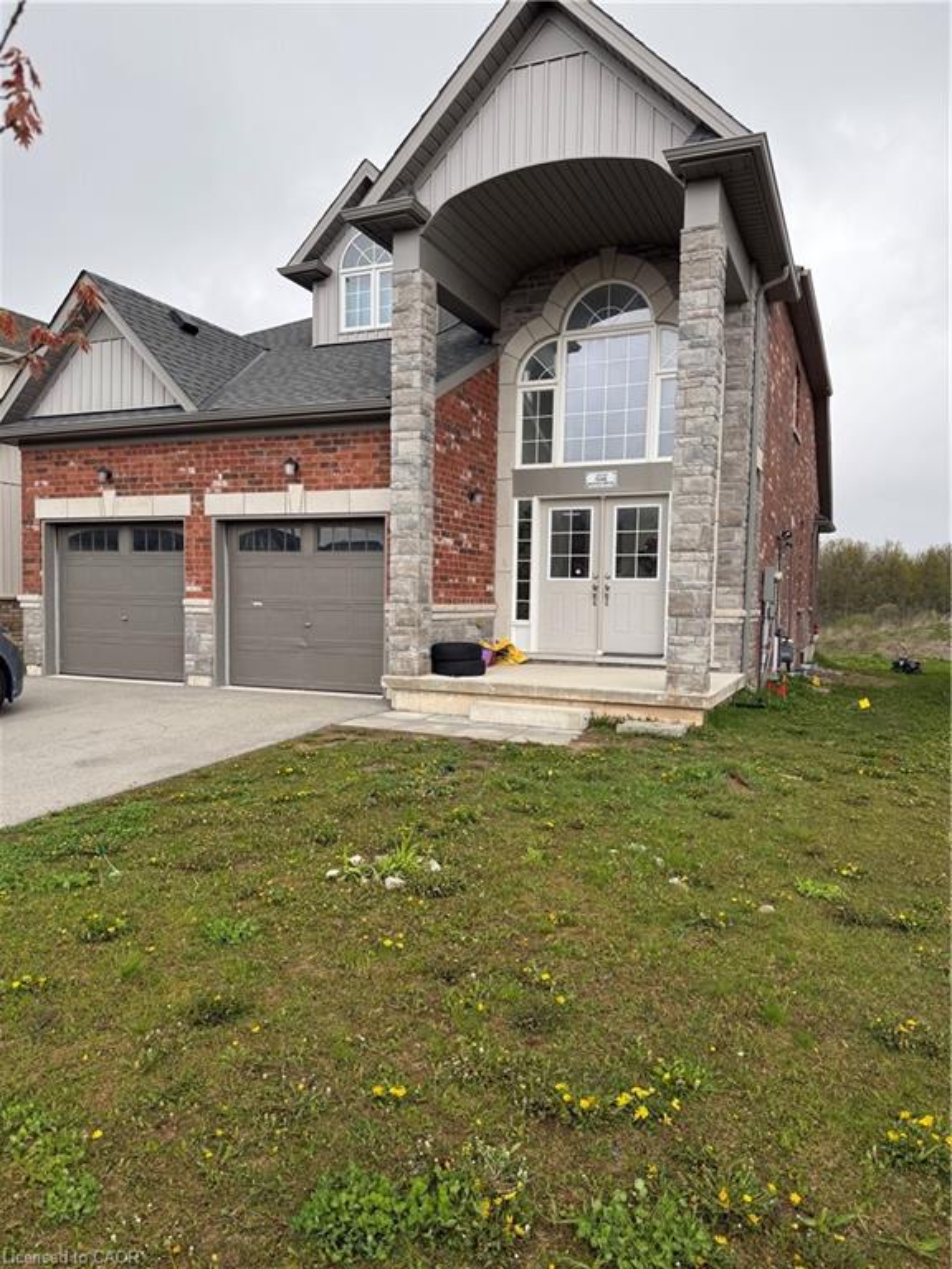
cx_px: 476
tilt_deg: -2.4
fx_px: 880
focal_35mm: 24
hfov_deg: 56.8
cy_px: 634
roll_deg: -1.0
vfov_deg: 71.6
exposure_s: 1/955
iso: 100
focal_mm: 6.76
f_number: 1.78
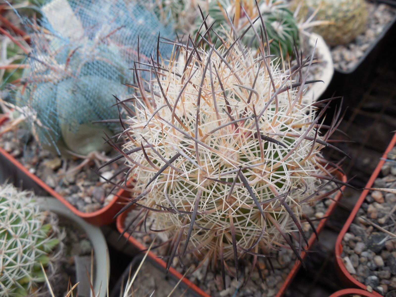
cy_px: 148
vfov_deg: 45.4
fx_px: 355
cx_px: 198
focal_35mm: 31
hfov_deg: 58.4
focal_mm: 5.6
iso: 125
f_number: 3.6
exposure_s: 1/60
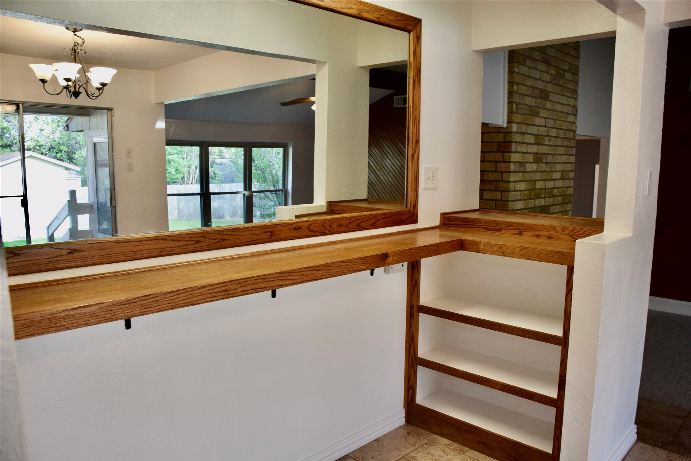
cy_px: 230
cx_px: 346
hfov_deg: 67.4
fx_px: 518
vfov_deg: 47.9
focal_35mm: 27
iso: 400
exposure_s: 1/80
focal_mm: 18
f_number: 4.5
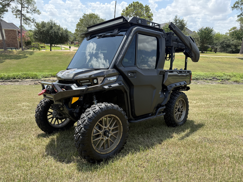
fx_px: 168
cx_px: 122
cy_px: 91
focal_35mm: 24
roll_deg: -1.9
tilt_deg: -15.2
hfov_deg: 71.6
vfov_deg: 56.8
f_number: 1.78
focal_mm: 6.76
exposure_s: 1/2169
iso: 100
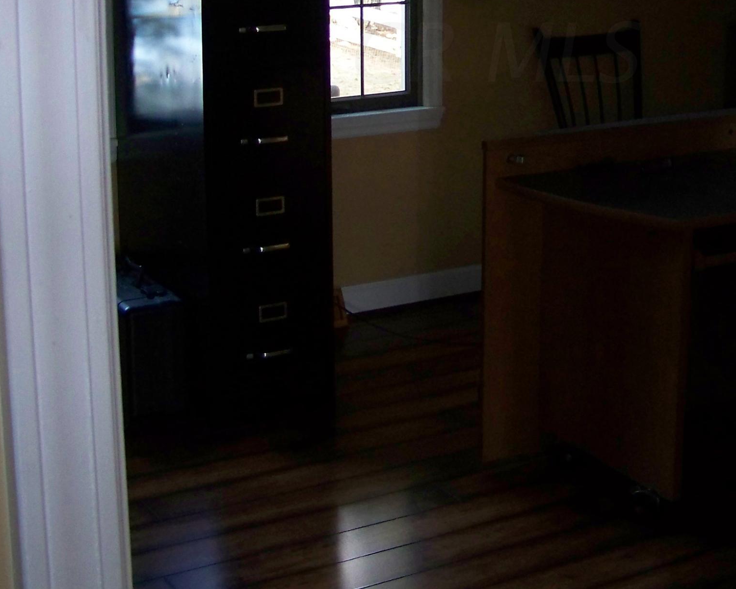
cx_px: 497
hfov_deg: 27.3
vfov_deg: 21.6
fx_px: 1503
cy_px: 52
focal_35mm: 69
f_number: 2.8
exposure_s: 1/30
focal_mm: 5.85
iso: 200
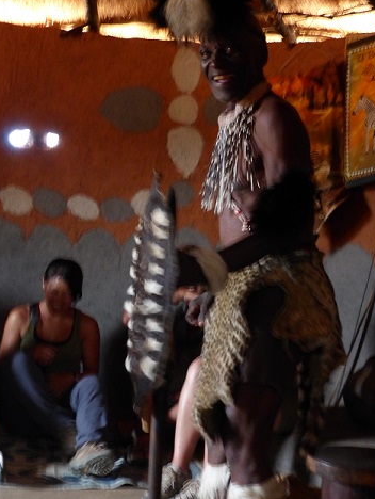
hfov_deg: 26.6
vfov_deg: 34.9
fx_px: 793
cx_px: 193
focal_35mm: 55
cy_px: 236
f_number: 2.8
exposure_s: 1/4
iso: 640
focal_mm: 9.4
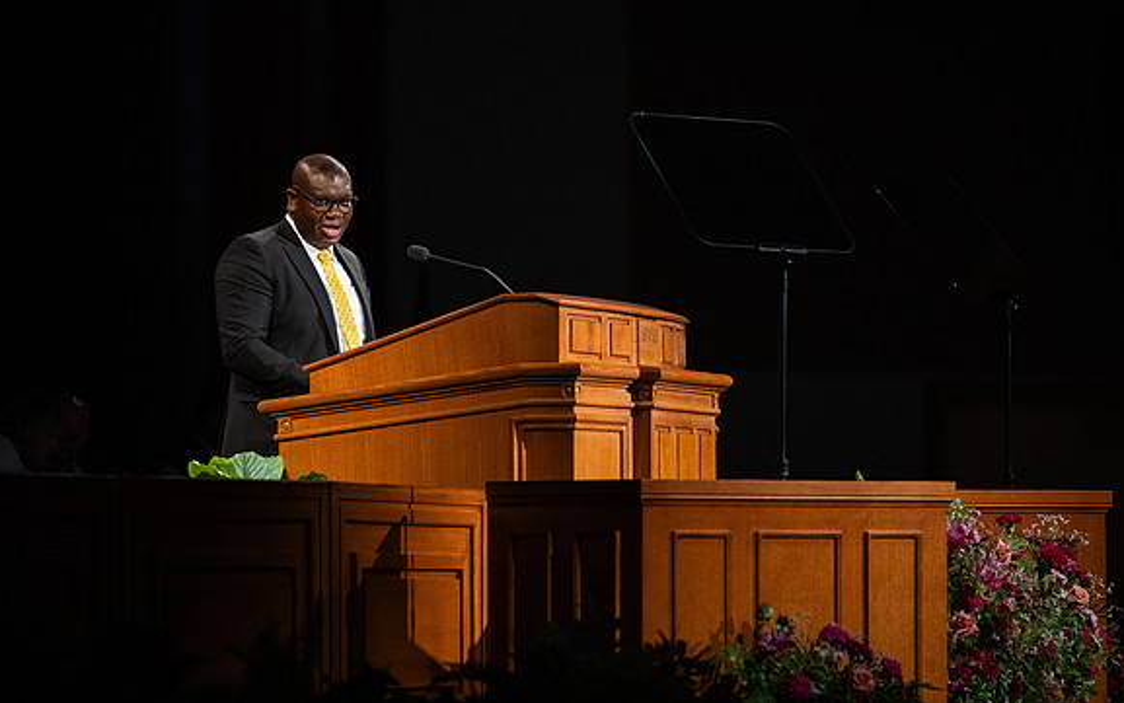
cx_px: 561
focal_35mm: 185
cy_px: 328
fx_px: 5669
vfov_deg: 7.1
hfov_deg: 11.3
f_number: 2.8
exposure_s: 1/320
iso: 2500
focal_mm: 180
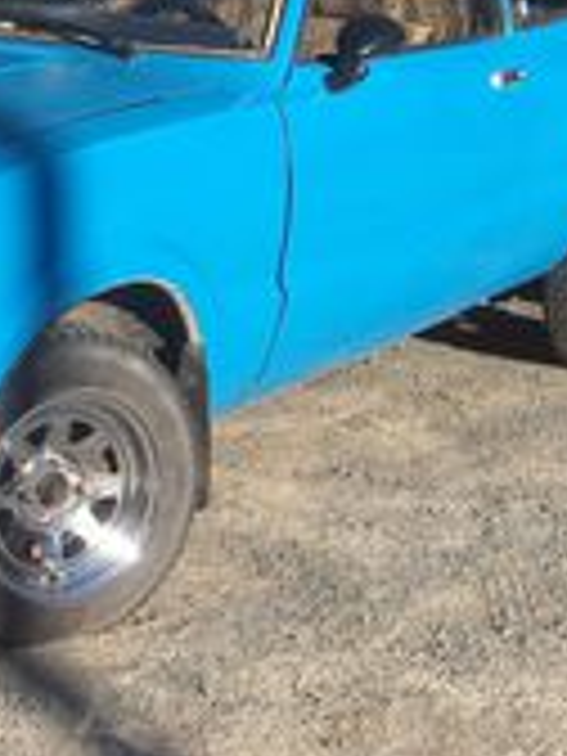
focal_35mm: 93
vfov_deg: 21.0
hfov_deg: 15.6
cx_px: 9
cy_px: 218
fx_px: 2031
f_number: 4.8
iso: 62
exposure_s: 1/351
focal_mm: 8
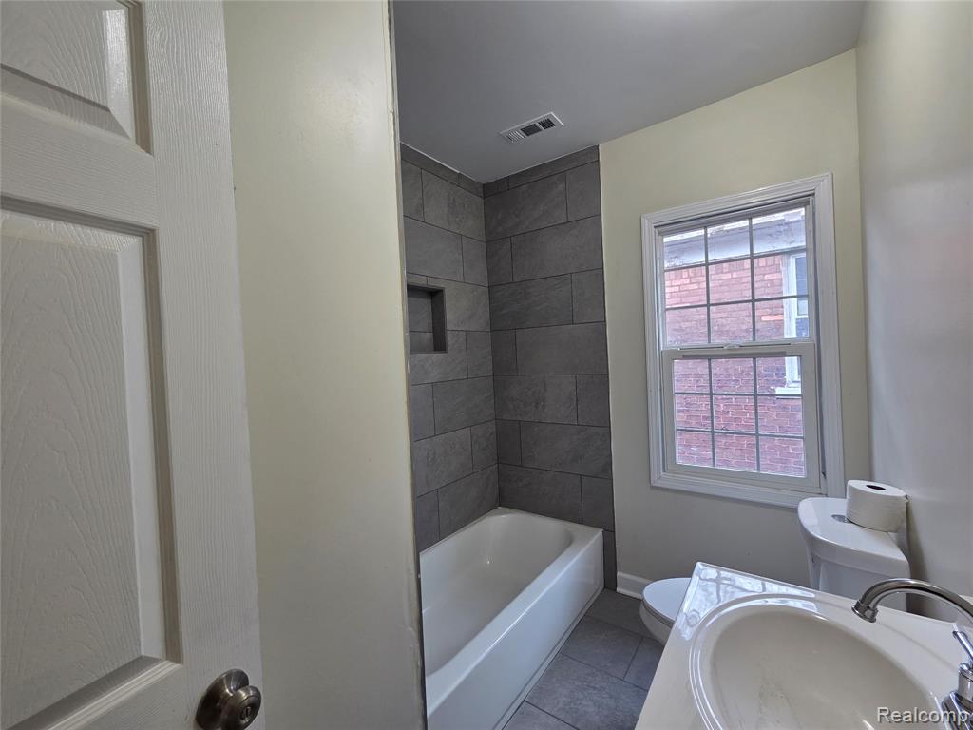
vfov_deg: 89.9
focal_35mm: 13
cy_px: 365
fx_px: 365
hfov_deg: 106.2
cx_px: 486
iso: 125
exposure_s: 1/120
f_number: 2.2
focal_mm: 2.2
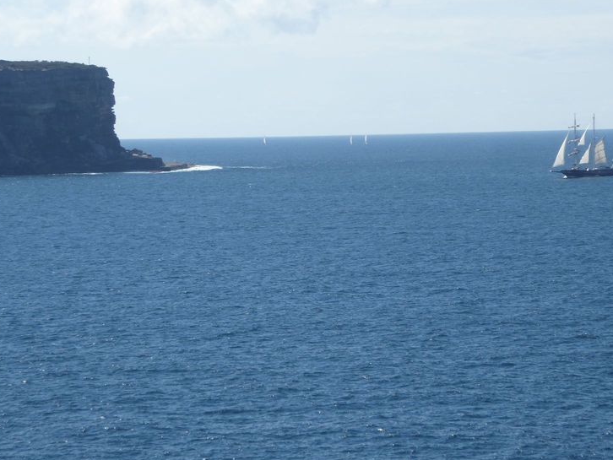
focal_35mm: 195
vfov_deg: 7.6
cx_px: 298
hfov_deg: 10.1
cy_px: 236
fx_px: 3454
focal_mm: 28.7
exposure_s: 1/400
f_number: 5.5
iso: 80
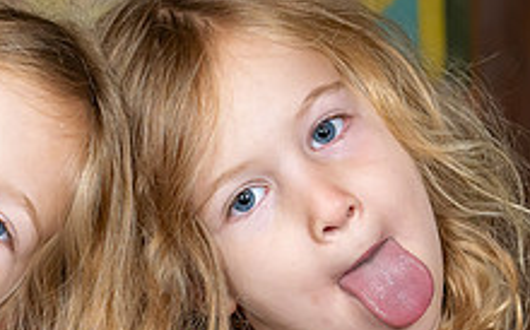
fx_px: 3968
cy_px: 366
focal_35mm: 275
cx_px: 54
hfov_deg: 7.6
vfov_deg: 4.8
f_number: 8
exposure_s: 1/200
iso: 500
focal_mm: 70
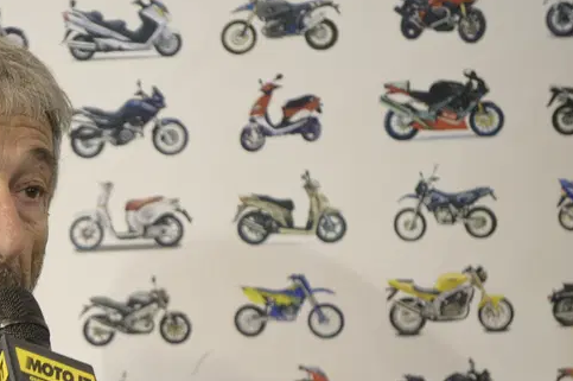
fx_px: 7298
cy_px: 428
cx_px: -37
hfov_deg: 4.5
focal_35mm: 459
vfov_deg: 3.0
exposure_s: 1/125
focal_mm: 185
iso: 1250
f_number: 3.5
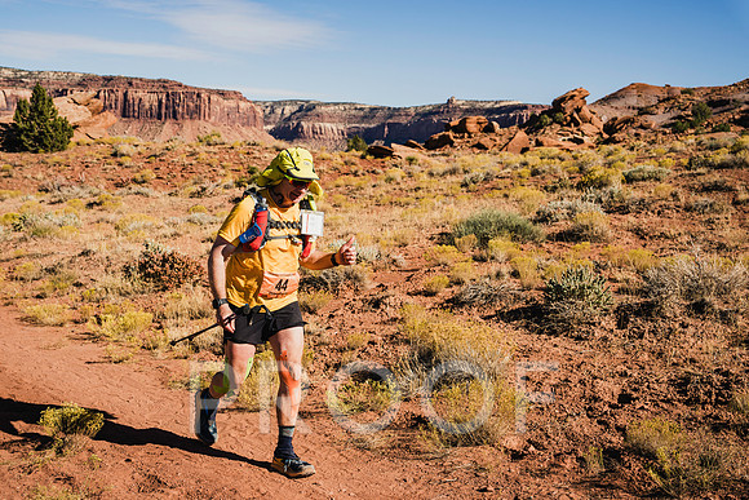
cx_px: 363
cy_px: 250
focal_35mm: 43
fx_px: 900
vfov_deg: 31.0
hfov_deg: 45.2
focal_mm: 41
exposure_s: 1/800
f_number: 5
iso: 100
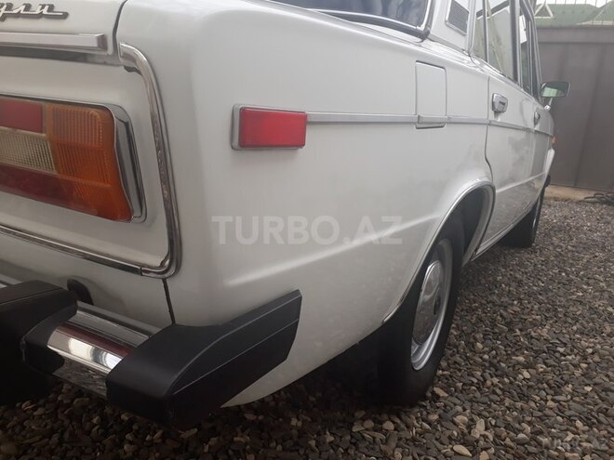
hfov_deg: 65.3
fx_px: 479
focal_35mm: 27
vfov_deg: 51.4
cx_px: 307
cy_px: 230
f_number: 1.9
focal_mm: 3.6
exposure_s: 1/280
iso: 40
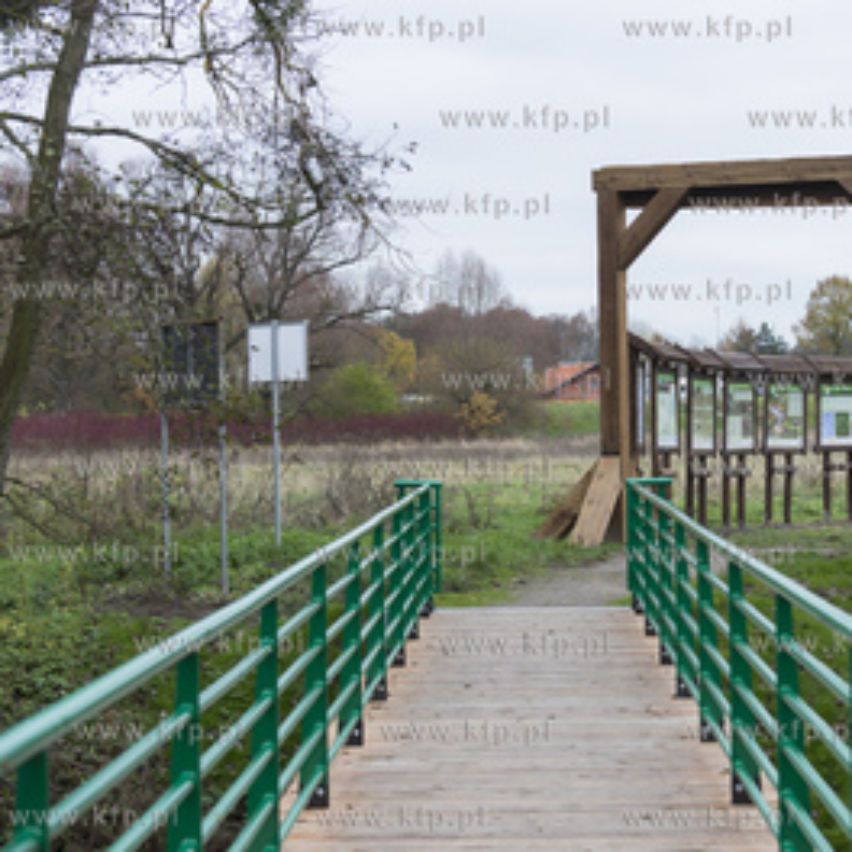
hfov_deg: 19.2
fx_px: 2506
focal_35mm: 90
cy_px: 424
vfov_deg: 19.3
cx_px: 639
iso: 400
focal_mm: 70
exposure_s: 1/320
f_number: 4.5
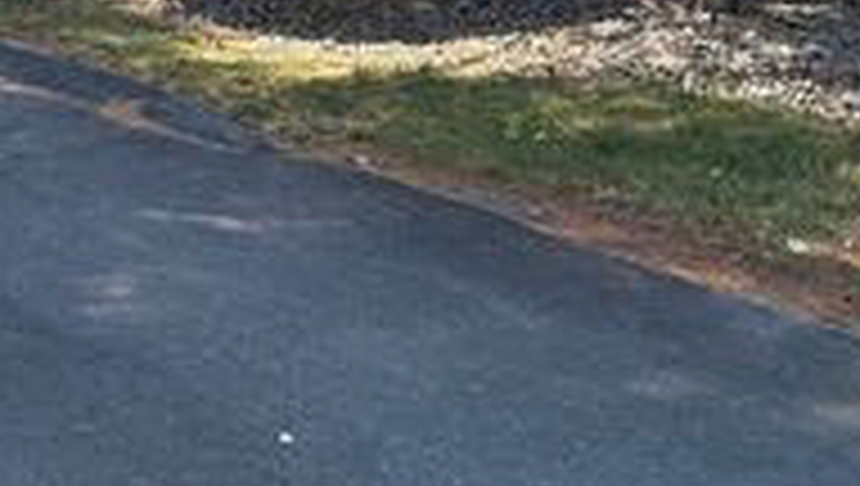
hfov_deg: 26.1
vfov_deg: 14.7
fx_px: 1690
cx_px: -113
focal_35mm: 74
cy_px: -340
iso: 64
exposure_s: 1/1311
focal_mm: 5.96
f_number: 1.6
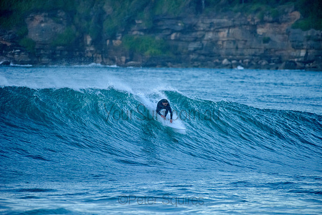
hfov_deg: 4.1
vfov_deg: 2.8
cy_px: 108
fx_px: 4475
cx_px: 161
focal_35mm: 500
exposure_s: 1/1600
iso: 3200
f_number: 5.6
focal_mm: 500
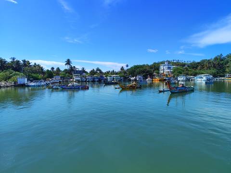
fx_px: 160
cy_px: 86
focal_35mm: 24
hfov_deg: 71.6
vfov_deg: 56.8
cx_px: 116
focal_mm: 5.89
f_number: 1.89
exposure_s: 1/899
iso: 50
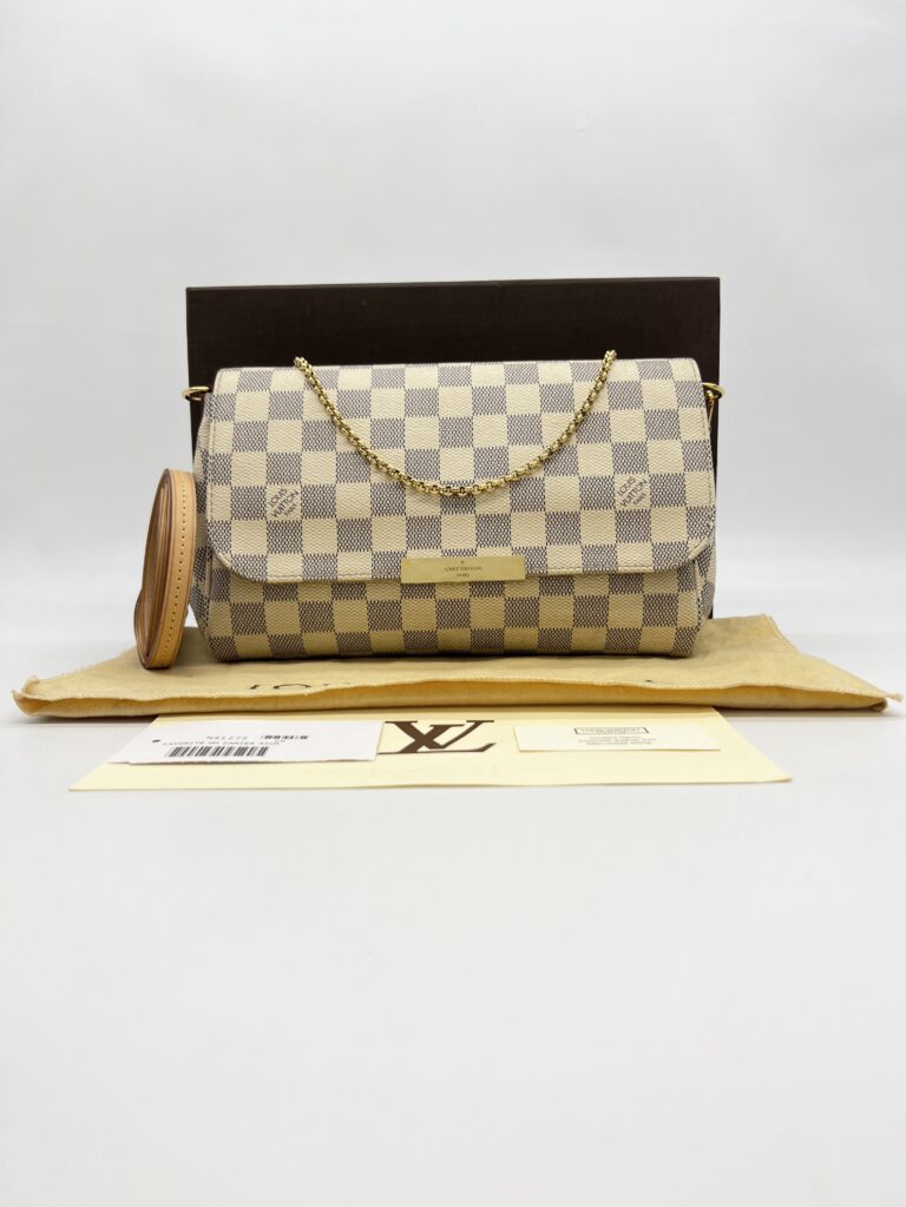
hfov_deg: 53.1
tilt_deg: -6.2
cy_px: 604
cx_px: 453
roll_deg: +0.8
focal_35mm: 26
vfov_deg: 67.3
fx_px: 907
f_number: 1.5
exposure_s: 1/190
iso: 40
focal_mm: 5.7
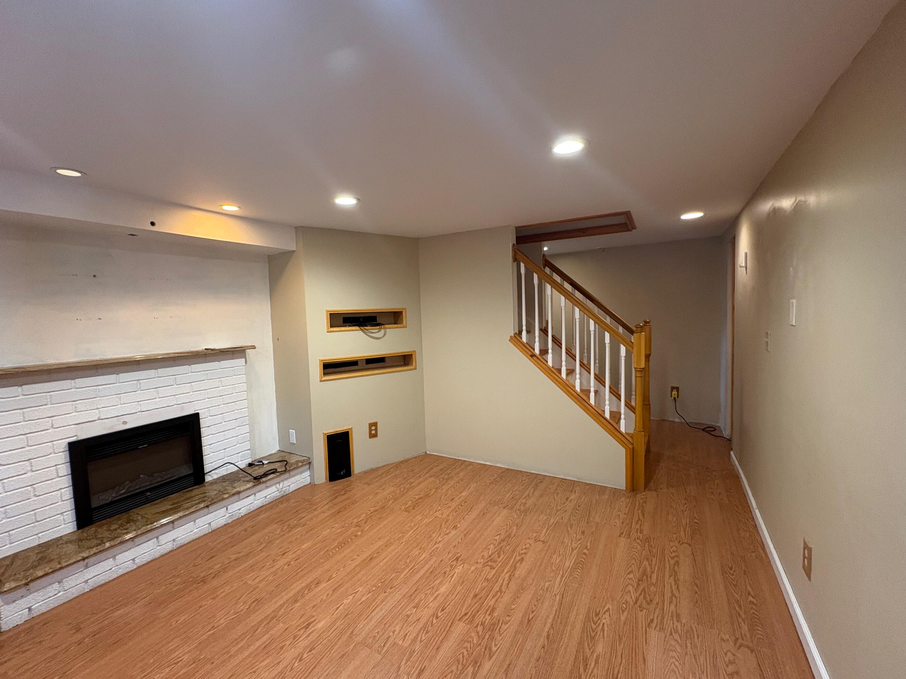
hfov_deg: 98.2
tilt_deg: -2.6
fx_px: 393
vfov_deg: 81.7
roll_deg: +2.4
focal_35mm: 15
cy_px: 337
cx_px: 443
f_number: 2.2
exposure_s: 1/60
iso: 250
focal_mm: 2.22
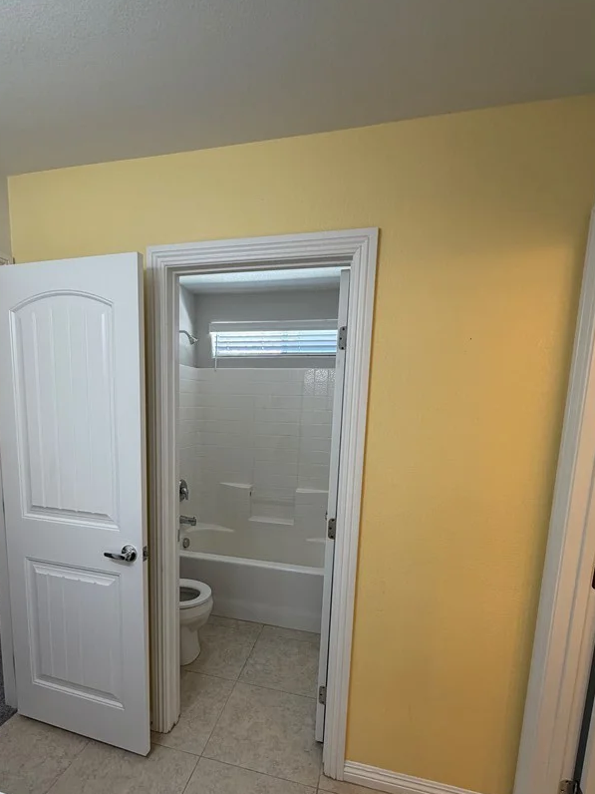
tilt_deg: -8.1
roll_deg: -1.3
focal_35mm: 18
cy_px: 466
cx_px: 256
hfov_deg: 71.2
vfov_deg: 86.9
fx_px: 413
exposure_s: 1/120
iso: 250
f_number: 2.2
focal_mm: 2.22
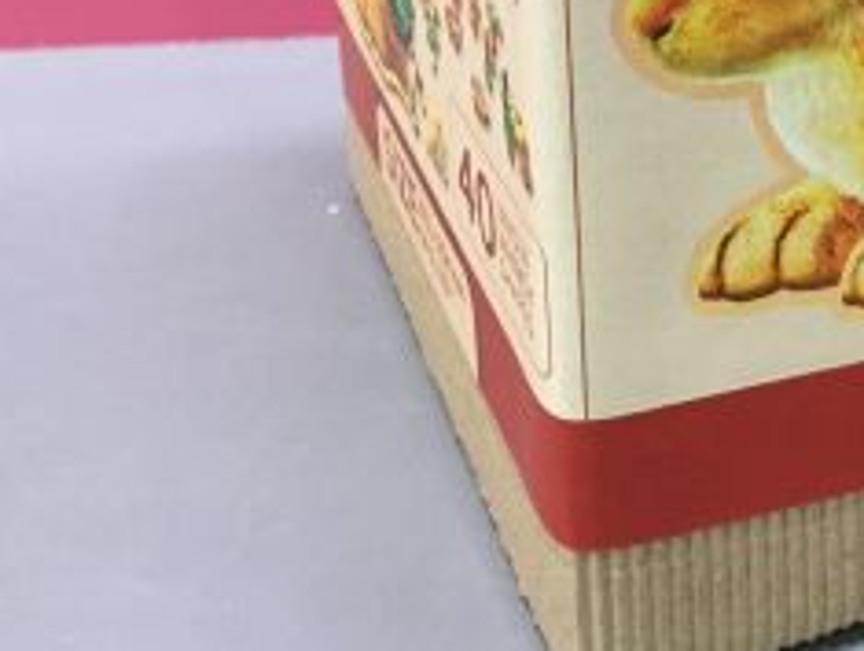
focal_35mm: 79
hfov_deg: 23.4
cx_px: 912
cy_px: -136
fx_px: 1975
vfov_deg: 17.8
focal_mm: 3.3
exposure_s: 1/33
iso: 200
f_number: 2.4
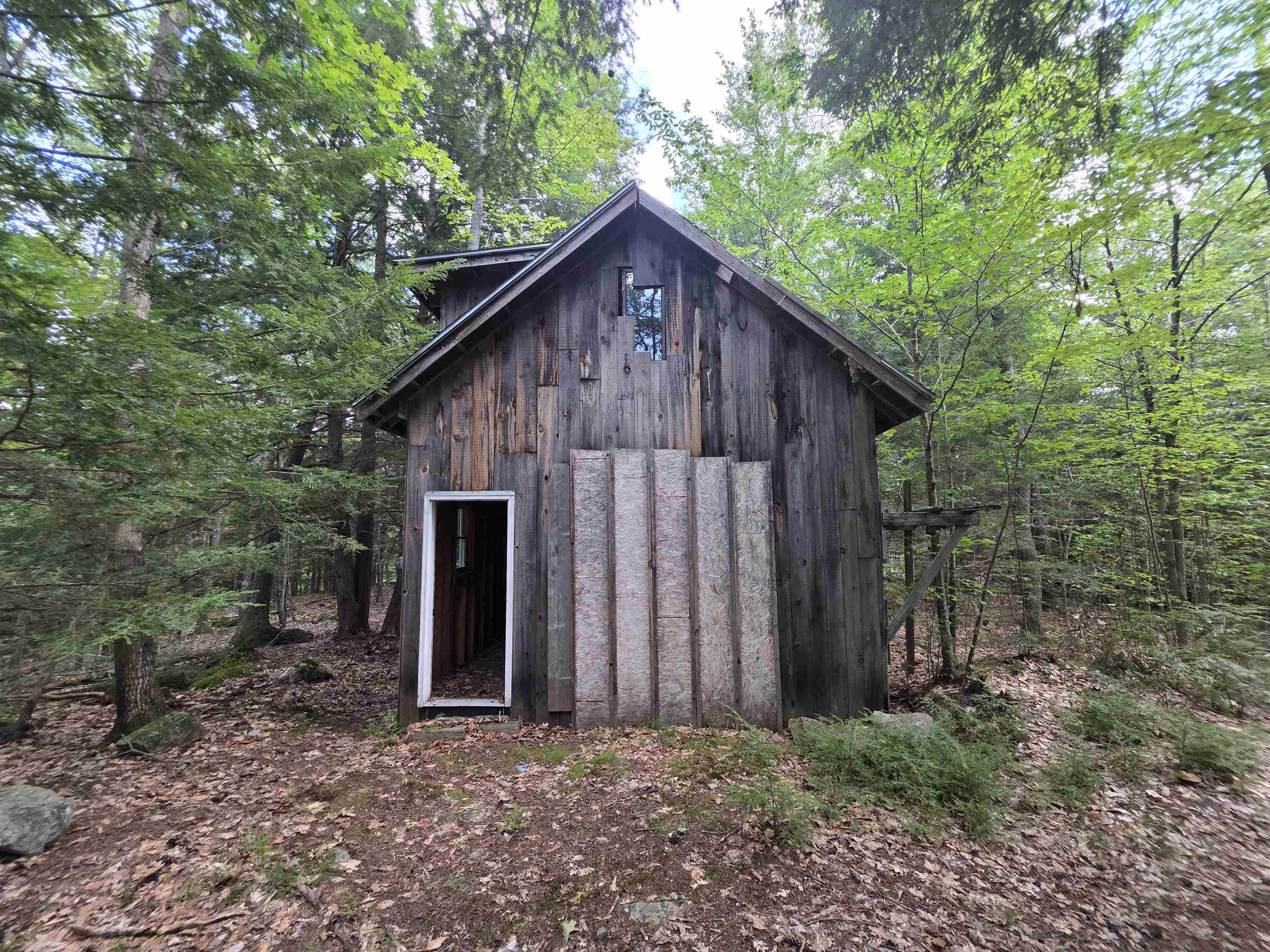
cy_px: 476
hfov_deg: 106.2
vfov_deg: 89.9
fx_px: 477
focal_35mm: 13
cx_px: 635
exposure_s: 1/120
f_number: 1.9
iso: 64
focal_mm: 2.2
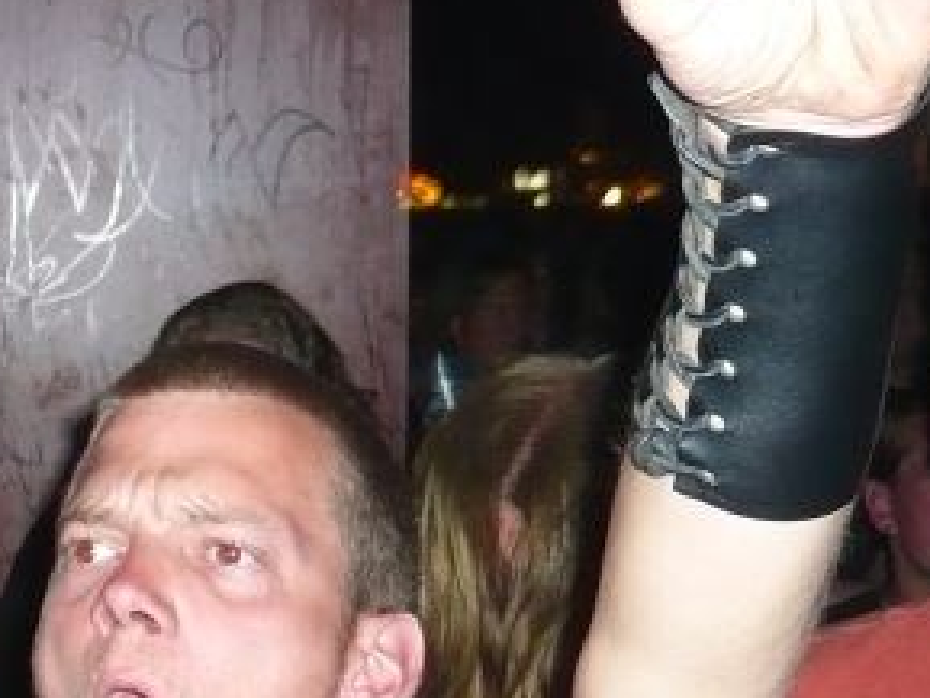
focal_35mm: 83
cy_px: 688
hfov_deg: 21.4
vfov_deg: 17.4
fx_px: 2231
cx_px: -257
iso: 200
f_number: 2.9
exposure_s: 1/30
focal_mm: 4.9
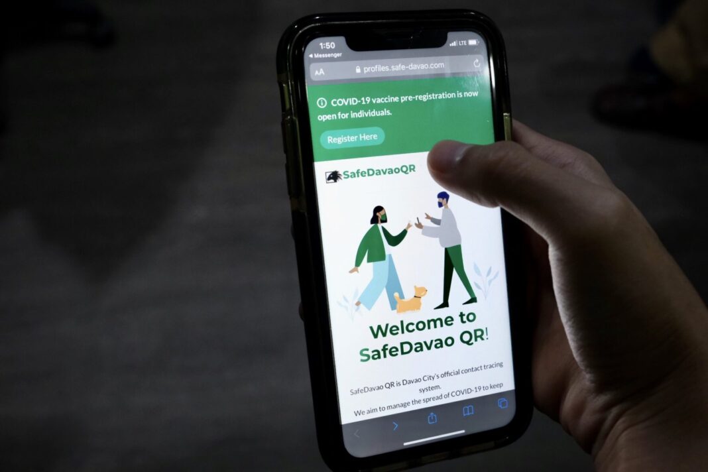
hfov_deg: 53.1
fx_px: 708
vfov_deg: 36.9
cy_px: 236
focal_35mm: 36
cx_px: 354
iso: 3200
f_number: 5.6
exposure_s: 1/160
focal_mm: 24.2
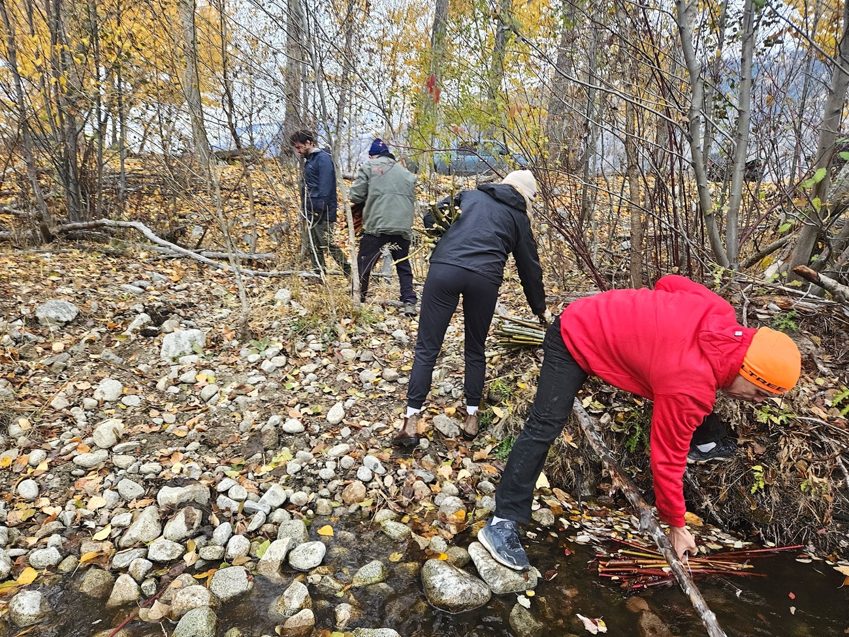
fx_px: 564
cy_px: 318
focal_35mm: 23
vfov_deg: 58.9
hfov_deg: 73.9
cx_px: 424
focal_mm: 5.4
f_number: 1.8
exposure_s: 1/120
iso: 50
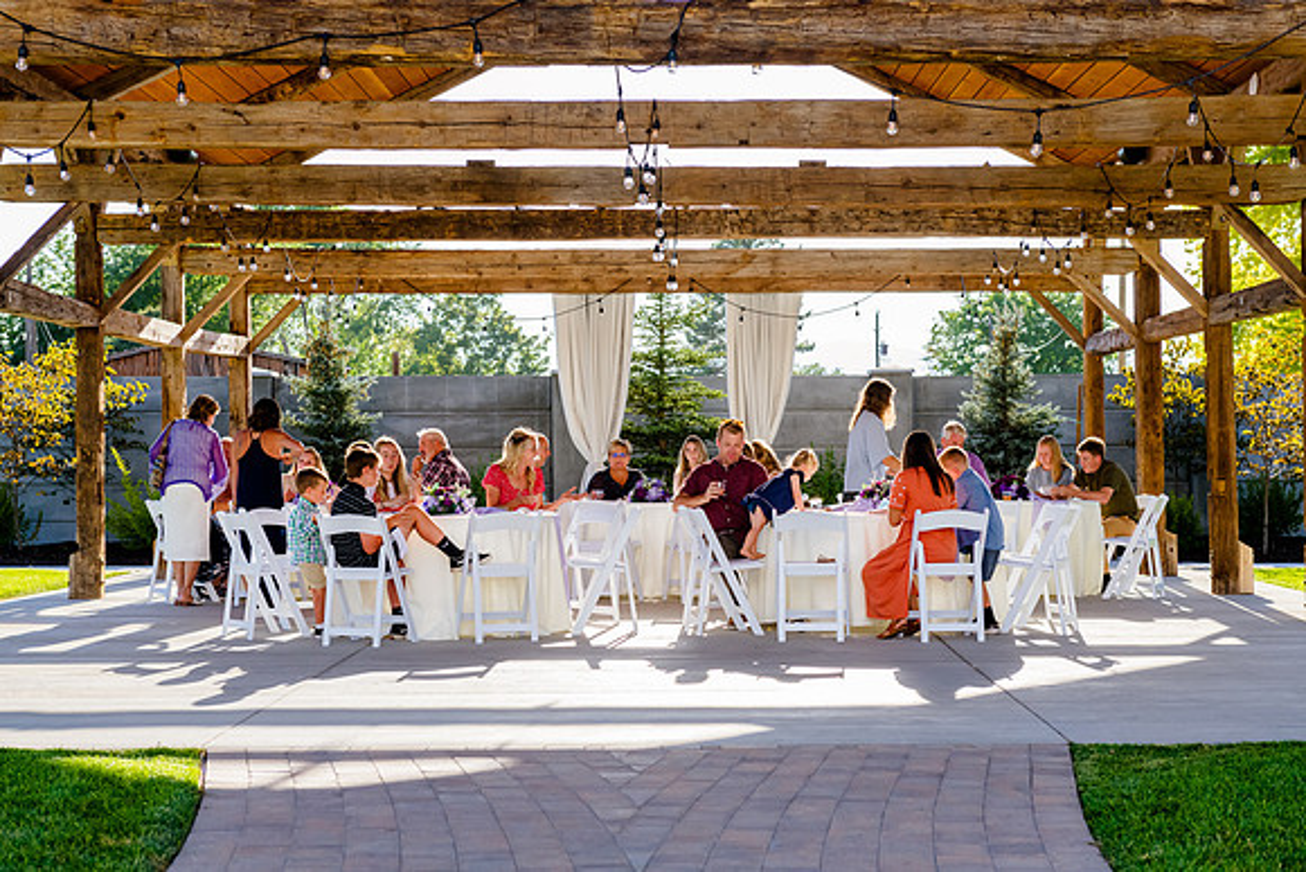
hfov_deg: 30.5
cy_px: 436
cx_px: 653
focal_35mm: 66
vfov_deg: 20.6
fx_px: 2395
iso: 400
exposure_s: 1/500
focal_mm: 66
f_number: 6.3
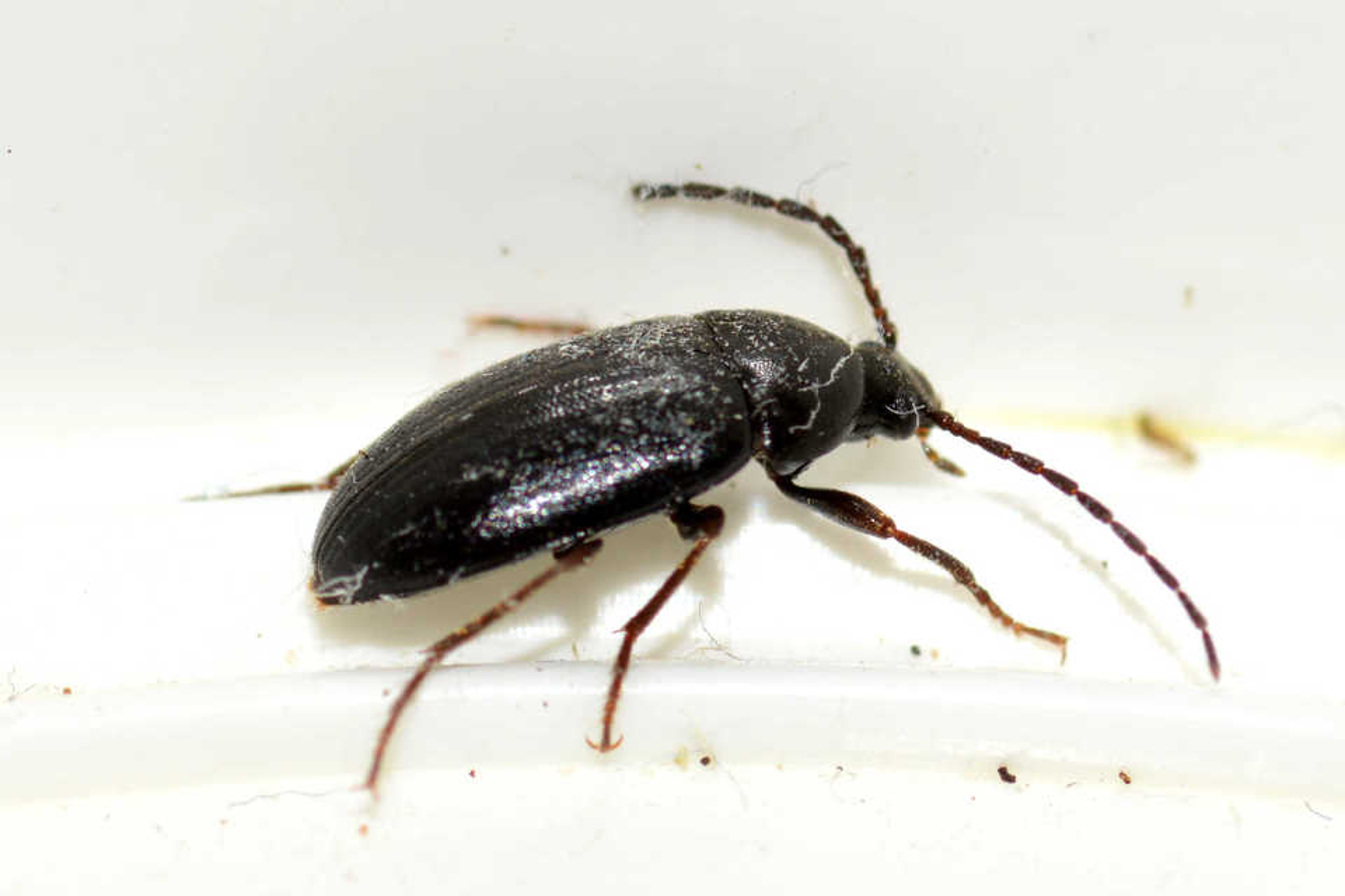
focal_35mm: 150
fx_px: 5604
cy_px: 448
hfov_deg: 13.7
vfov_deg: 9.1
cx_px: 672
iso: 100
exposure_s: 1/200
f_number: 18
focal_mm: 100
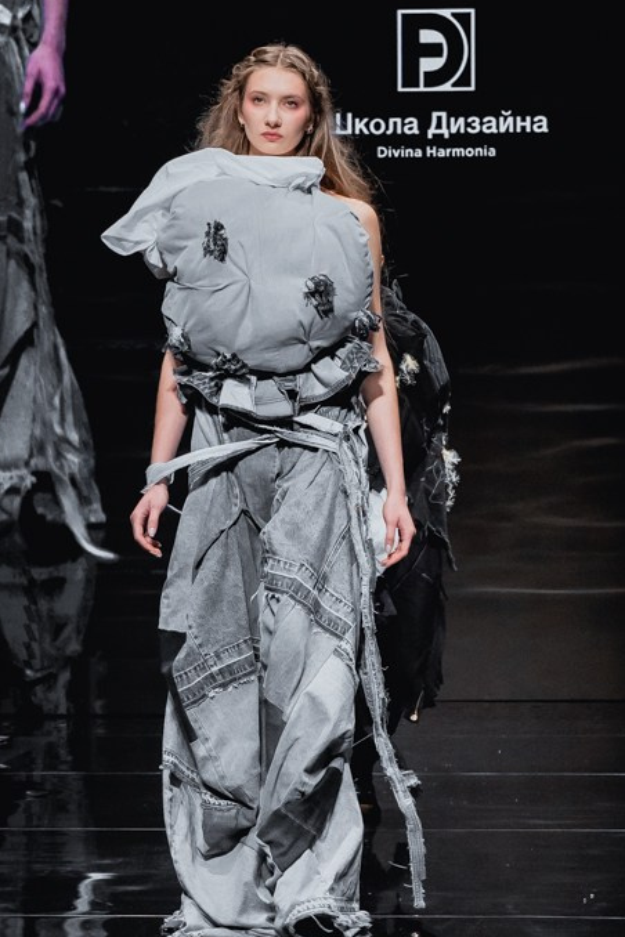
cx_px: 409
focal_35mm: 119
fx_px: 3099
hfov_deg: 11.5
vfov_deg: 17.1
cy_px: 727
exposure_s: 1/250
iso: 2000
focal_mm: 42
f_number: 4.5
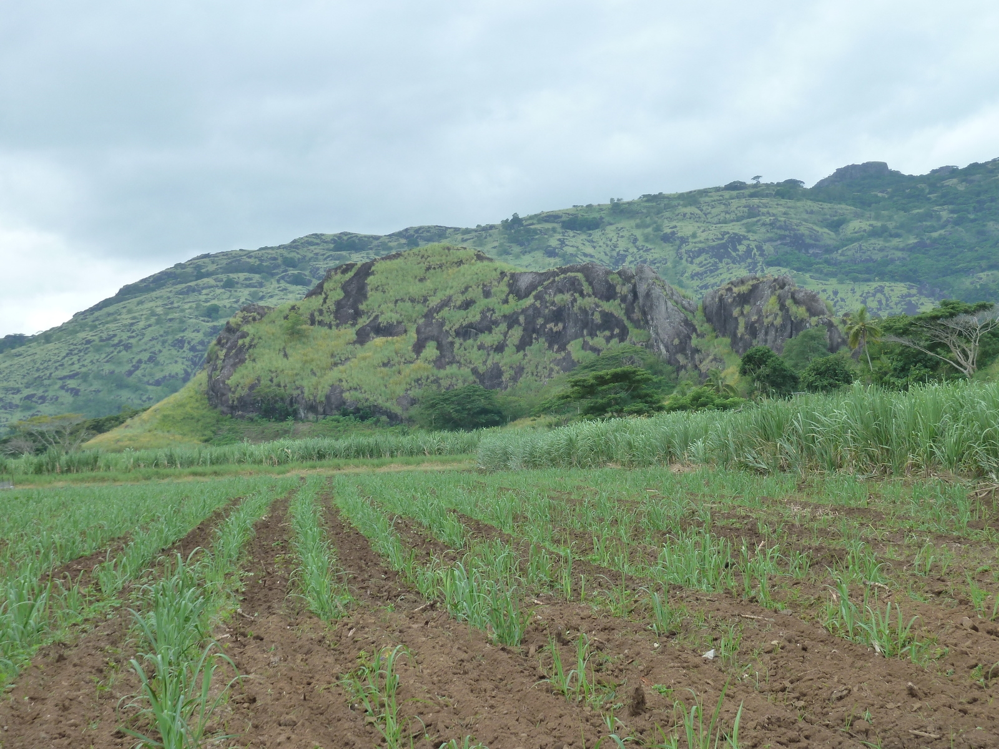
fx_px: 1934
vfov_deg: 21.9
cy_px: 374
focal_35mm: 67
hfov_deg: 29.0
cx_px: 500
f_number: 4.1
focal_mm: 11
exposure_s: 1/250
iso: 125
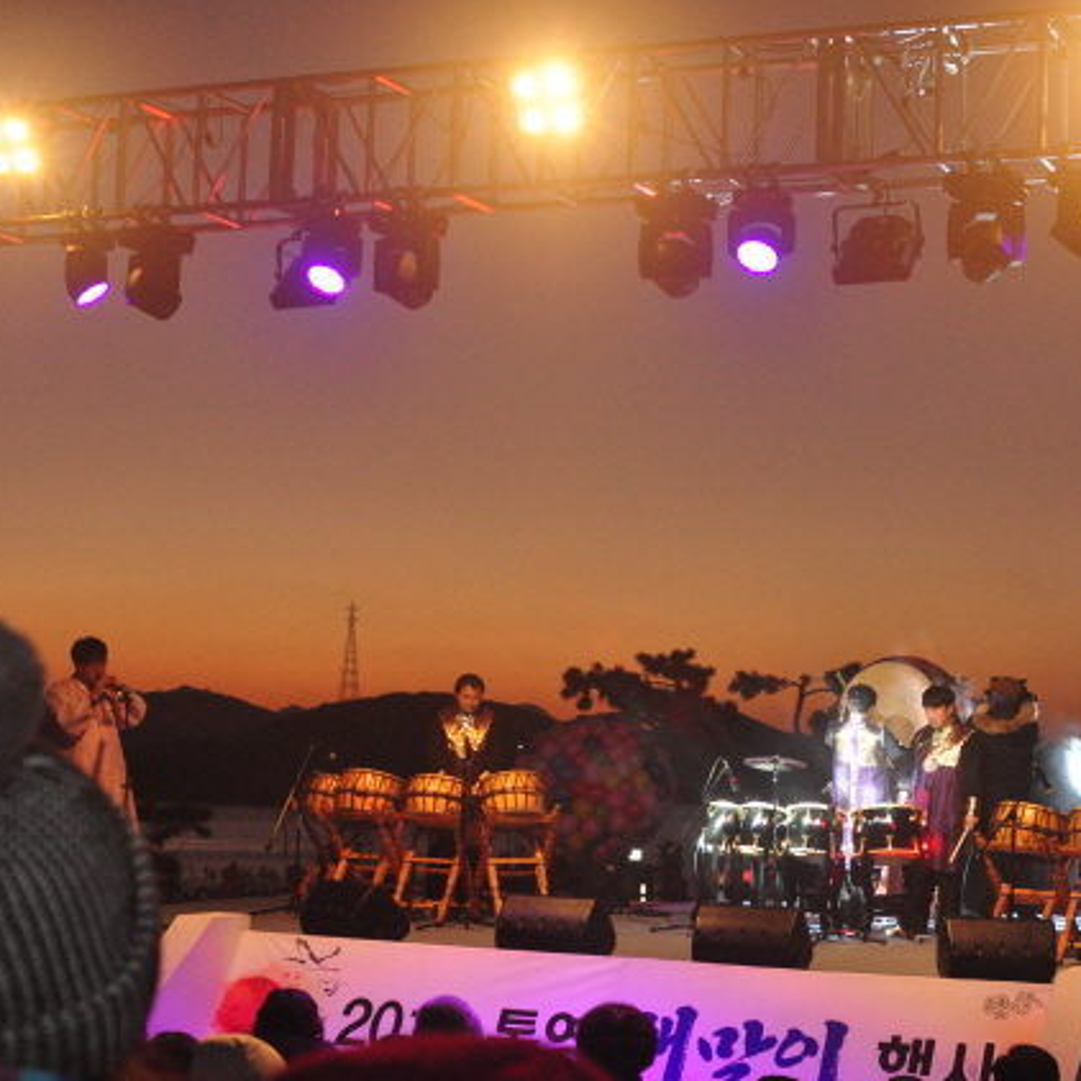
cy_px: 539
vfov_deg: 25.5
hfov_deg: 25.5
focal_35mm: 68
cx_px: 576
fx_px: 2390
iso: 1600
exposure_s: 1/160
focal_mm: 35
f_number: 7.1
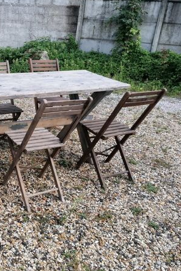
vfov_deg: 50.7
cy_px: 135
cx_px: 21
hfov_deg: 33.4
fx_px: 286
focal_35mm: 38
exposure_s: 1/395
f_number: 1.8
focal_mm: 4.75
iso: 50
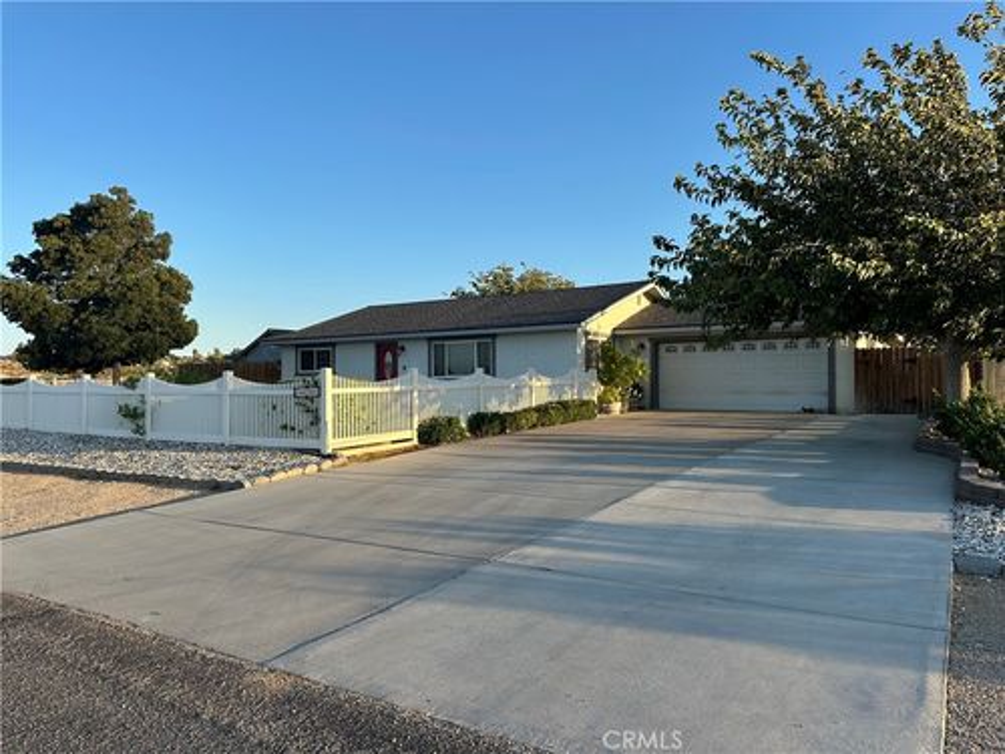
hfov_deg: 71.6
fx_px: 697
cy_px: 377
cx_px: 502
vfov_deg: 56.8
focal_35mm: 24
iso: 80
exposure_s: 1/1613
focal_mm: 6.86
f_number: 1.78
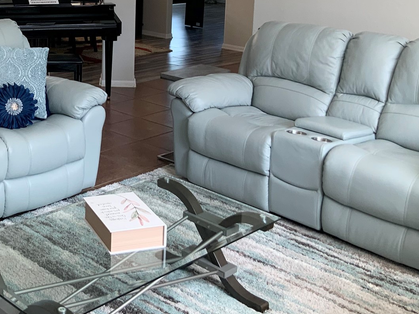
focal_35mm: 56
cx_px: 76
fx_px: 678
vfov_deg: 25.3
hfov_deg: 33.3
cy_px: 35
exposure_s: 1/60
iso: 40
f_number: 1.8
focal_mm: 3
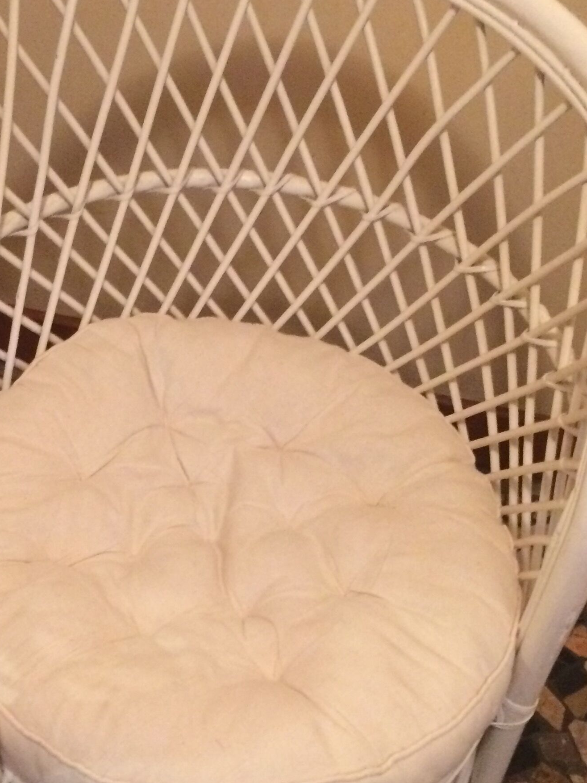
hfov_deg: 26.9
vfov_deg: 35.4
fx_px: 1221
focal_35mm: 54
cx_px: 220
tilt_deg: -53.6
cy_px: 468
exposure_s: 1/17
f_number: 2.2
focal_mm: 4.15
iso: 400
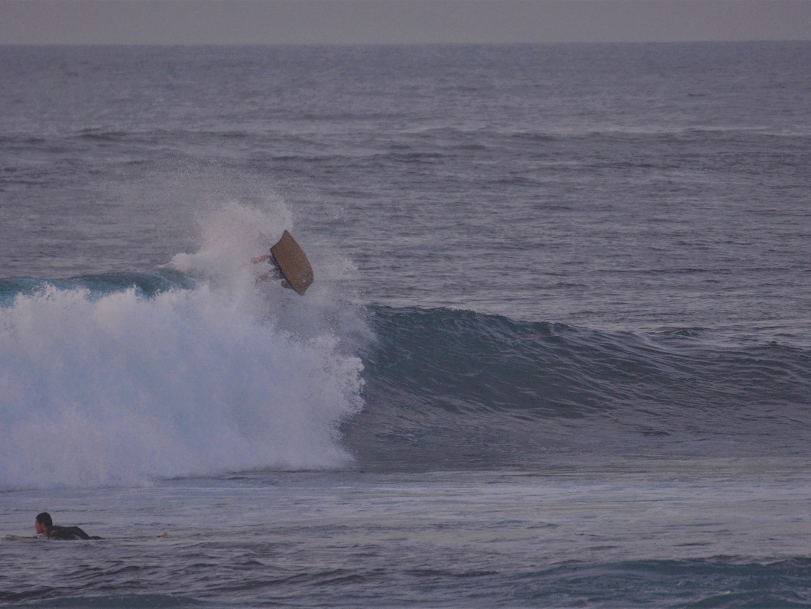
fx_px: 11458
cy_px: 304
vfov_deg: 3.0
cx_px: 354
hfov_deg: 4.1
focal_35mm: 489
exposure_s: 1/800
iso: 800
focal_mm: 300
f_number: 5.6
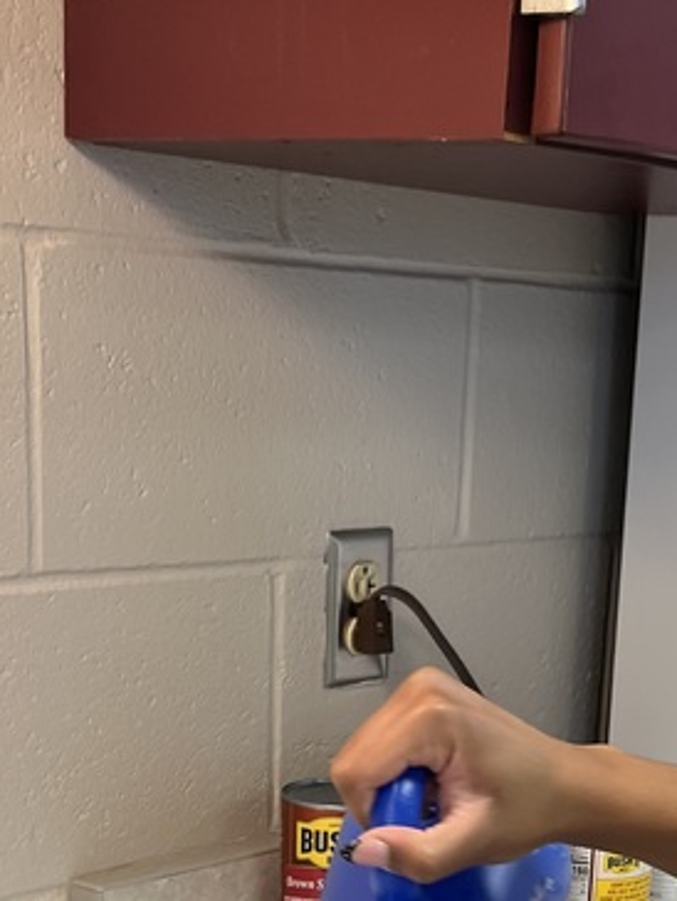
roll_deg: -1.4
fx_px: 1902
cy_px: 891
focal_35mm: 73
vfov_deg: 25.4
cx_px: 529
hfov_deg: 20.0
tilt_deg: -15.2
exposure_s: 1/60
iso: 64
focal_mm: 5.1
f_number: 1.6
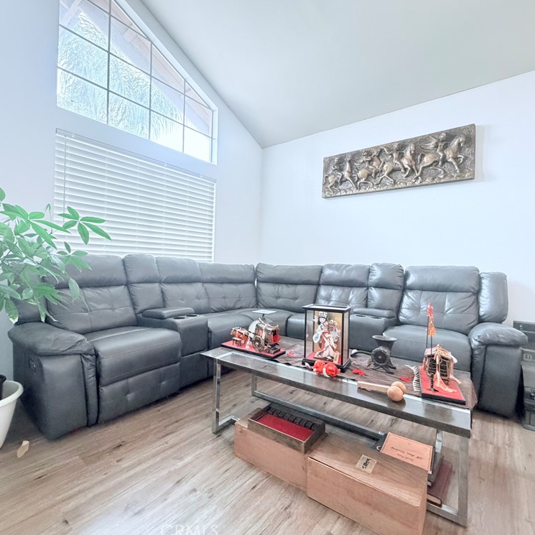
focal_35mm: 17
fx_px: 297
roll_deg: -0.7
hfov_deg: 83.9
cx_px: 256
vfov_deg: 84.0
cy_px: 266
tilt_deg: +0.5
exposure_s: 1/60
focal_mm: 2.22
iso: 500
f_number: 2.2
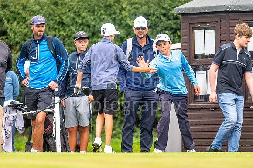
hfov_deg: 4.2
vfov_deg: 2.8
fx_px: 3416
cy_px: 88
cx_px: 135
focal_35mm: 486
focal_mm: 300
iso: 500
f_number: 4
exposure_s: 1/2000
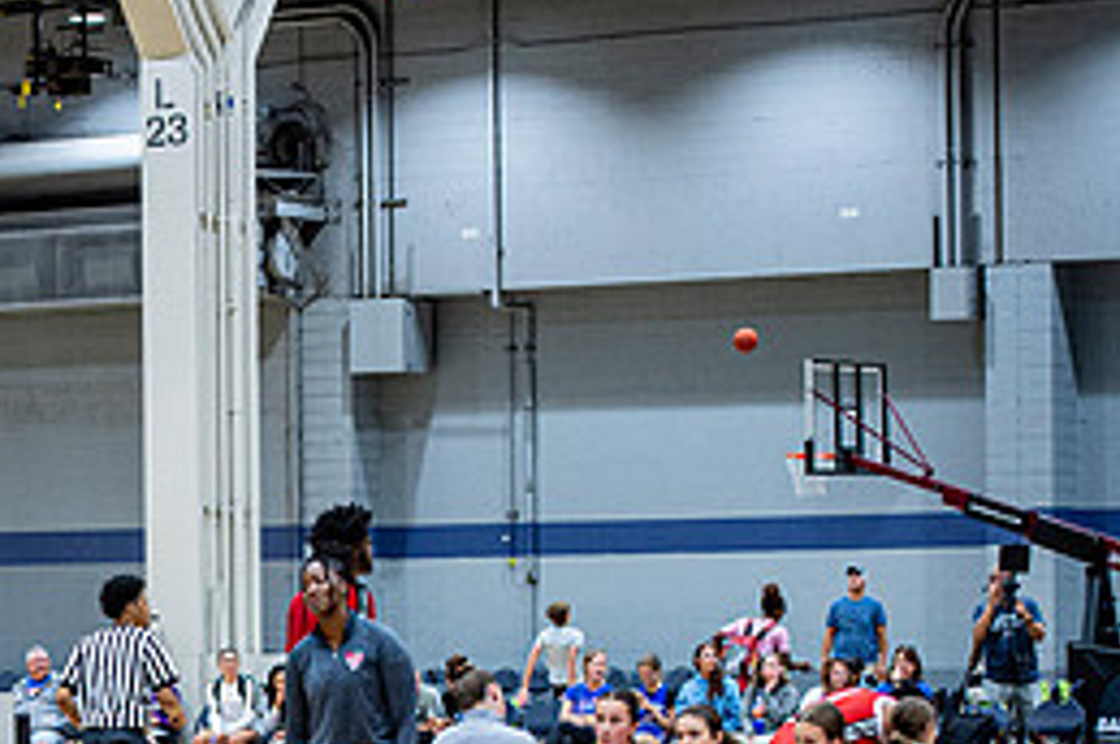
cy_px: 774
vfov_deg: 8.7
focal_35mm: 157
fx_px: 4878
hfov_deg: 12.9
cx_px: -69
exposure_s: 1/400
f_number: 2.8
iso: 2000
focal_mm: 70
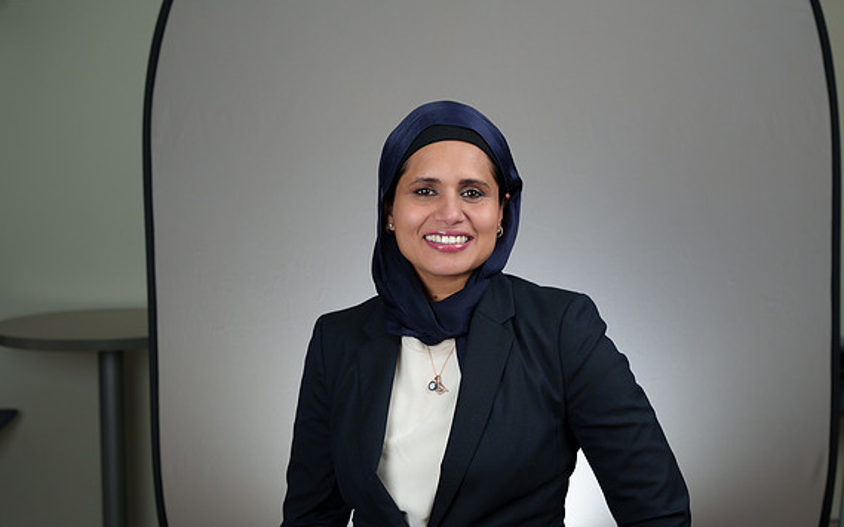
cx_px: 424
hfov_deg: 38.9
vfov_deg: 24.8
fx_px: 1196
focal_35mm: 52
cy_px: 268
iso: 640
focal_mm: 50
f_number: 4
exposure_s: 1/250
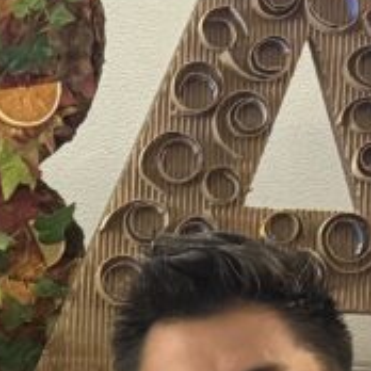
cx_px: -339
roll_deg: -0.8
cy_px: 514
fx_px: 1516
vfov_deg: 13.3
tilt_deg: -0.3
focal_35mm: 125
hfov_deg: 12.5
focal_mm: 6.76
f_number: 1.78
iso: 1000
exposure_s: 1/30
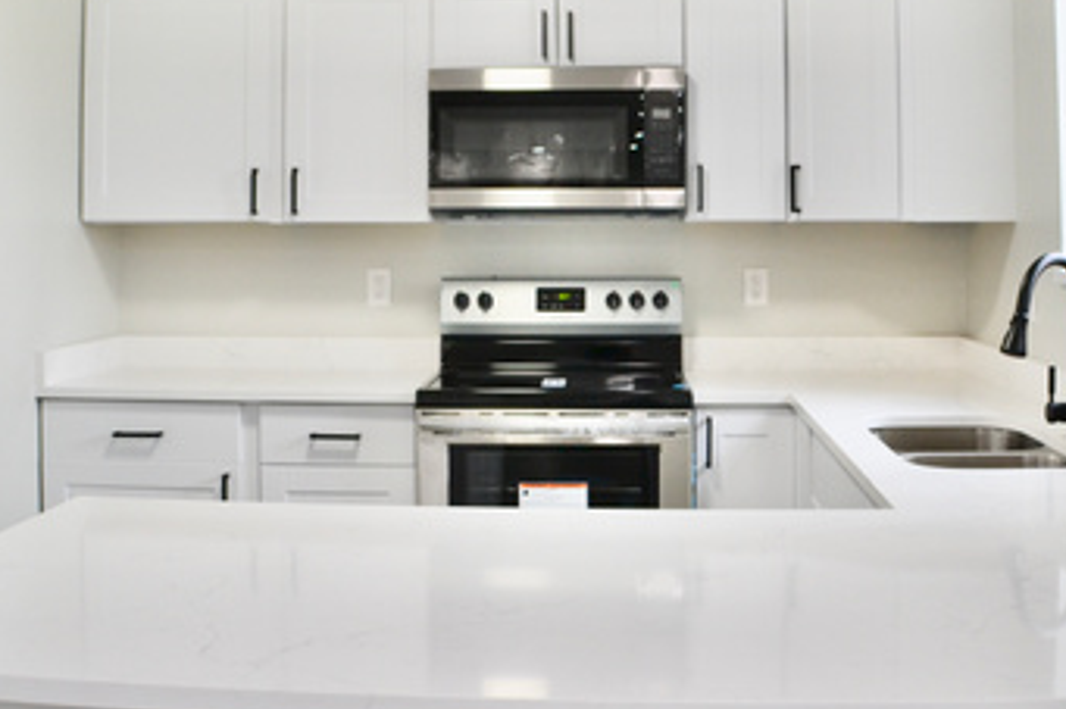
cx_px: 535
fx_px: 1835
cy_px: 145
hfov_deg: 32.4
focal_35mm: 62
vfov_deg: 21.6
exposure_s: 1/80
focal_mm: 22
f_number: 4.5
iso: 400
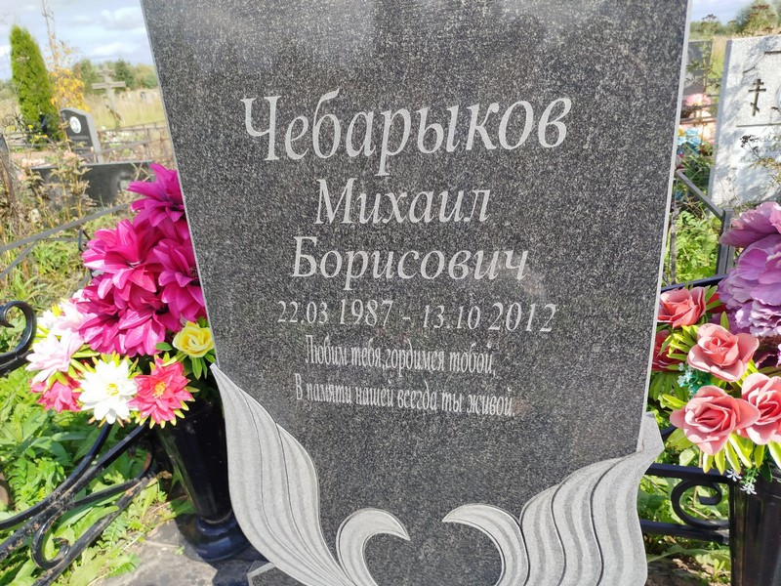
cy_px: 293
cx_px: 390
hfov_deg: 71.6
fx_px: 541
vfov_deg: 56.8
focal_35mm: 24
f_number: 1.7
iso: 50
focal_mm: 5.31
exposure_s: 1/589
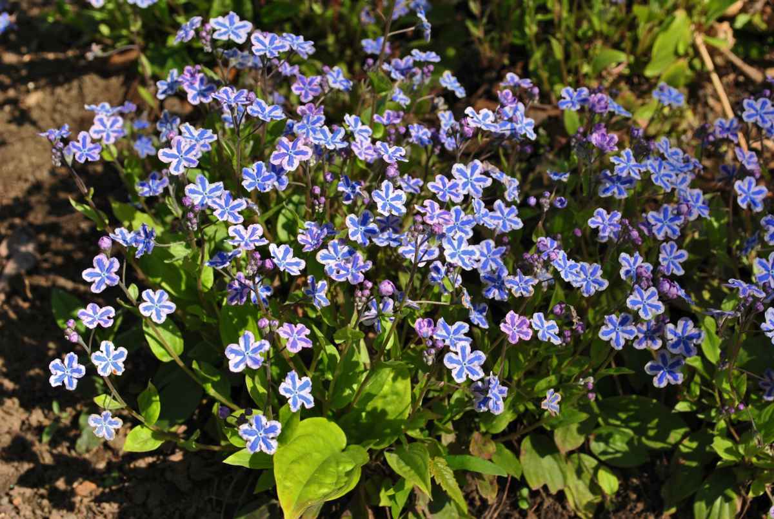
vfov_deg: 21.7
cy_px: 260
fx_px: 1357
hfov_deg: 31.8
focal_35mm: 63
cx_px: 387
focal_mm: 42
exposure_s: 1/320
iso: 200
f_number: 9
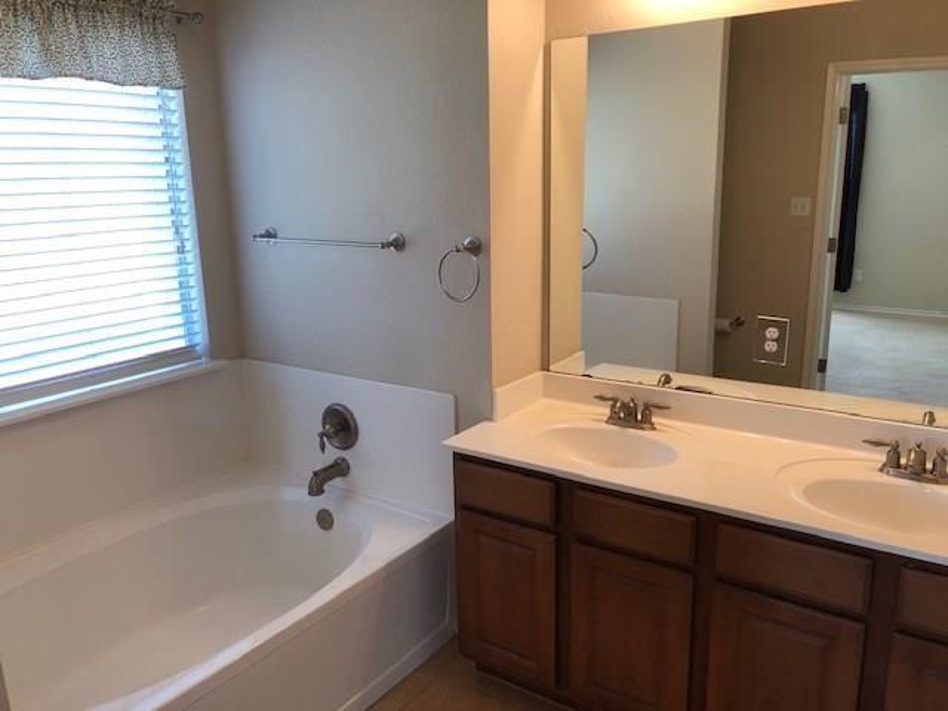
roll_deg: +2.2
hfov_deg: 63.4
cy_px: 356
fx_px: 767
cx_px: 474
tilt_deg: -14.9
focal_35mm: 28
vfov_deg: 49.7
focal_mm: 4
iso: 32
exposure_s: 1/30
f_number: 1.8
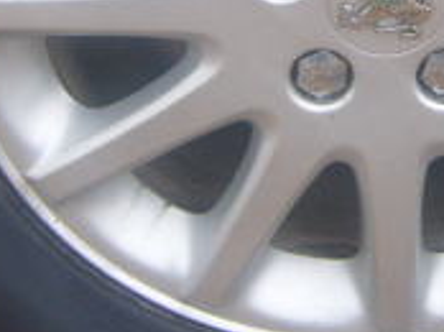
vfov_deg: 11.2
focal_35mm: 129
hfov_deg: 15.1
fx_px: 1652
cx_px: 416
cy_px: -89
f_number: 2.8
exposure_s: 1/250
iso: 80
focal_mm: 7.4
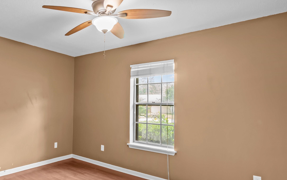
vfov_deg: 51.4
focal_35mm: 24
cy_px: 104
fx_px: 186
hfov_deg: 72.0
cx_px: 85
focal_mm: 11
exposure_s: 1
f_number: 8
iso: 400
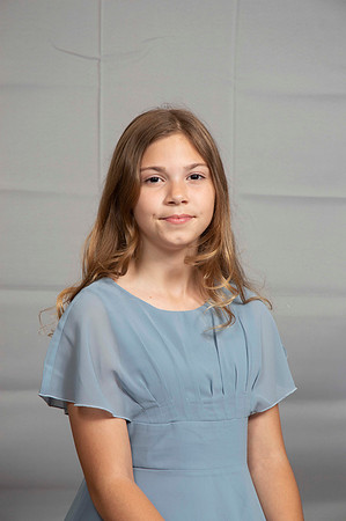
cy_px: 260
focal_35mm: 105
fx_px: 1517
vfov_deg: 19.5
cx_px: 173
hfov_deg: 13.0
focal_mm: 70
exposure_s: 1/60
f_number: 6.3
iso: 100
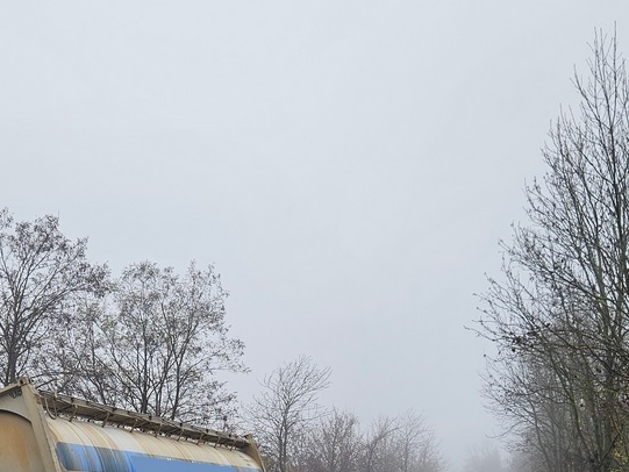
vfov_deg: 27.6
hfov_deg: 37.4
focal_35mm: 51
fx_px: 927
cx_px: 266
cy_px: 423
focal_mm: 5.4
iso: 25
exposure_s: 1/223
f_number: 1.8
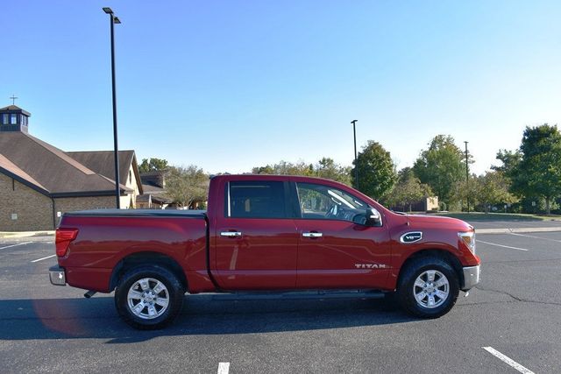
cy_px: 187
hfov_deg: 67.4
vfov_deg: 48.0
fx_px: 421
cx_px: 280
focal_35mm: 27
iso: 200
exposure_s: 1/250
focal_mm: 18
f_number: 7.1
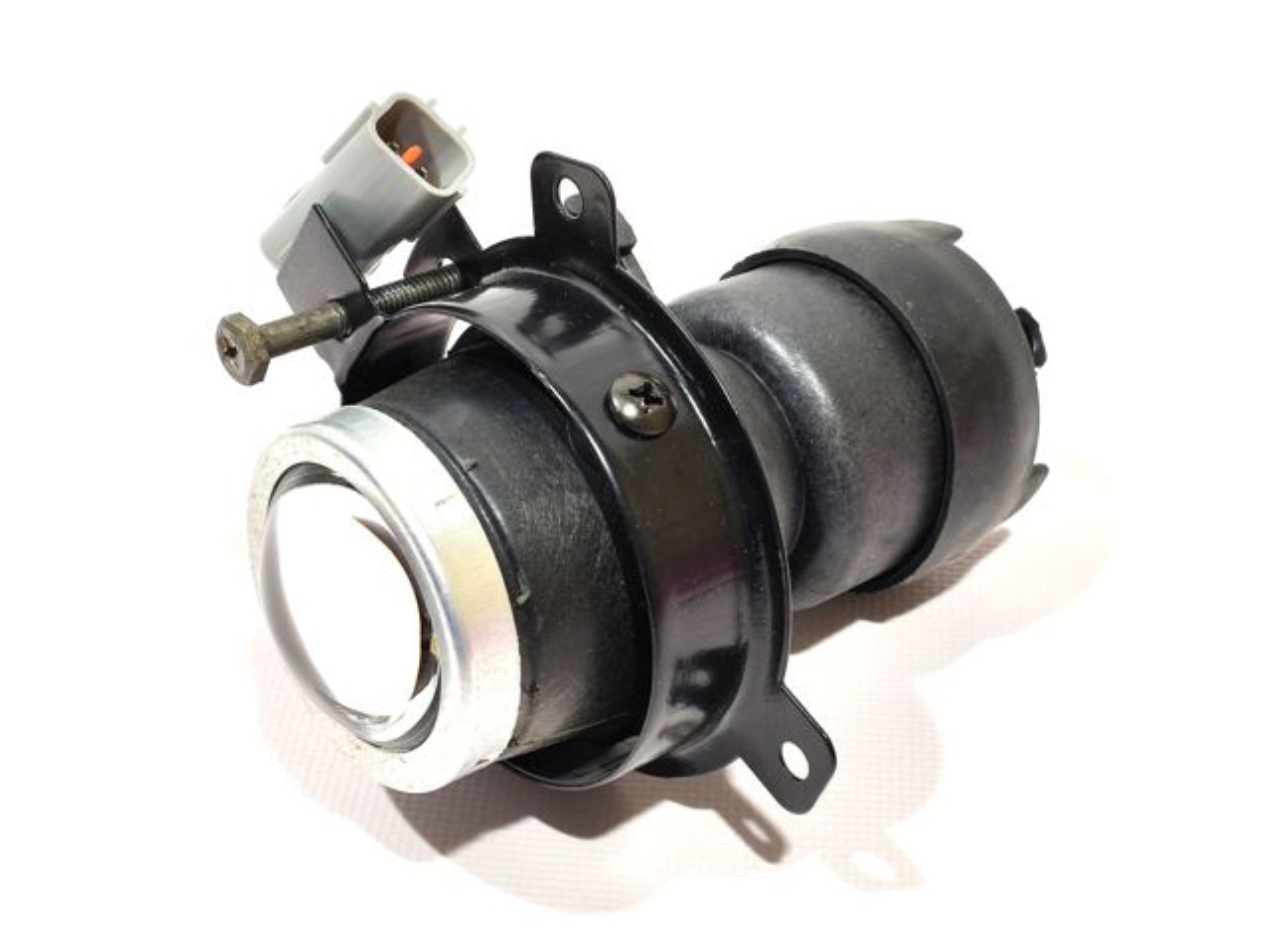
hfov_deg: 37.5
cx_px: 636
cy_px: 476
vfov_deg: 28.5
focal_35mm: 51
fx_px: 1873
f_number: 1.75
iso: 267
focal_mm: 4.75
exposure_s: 1/100
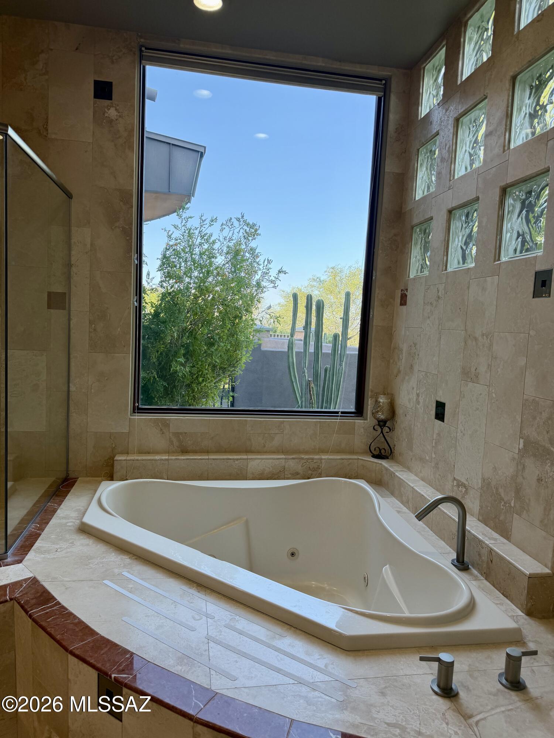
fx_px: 512
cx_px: 277
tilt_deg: -5.8
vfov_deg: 71.6
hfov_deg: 56.8
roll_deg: -2.1
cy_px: 369
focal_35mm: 24
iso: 80
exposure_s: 1/186
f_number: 1.78
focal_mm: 6.76
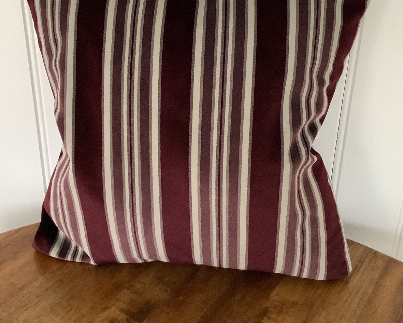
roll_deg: -1.5
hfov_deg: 44.8
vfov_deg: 35.8
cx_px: 204
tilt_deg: -22.9
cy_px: 86
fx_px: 489
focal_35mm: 41
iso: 400
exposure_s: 1/40
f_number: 2.4
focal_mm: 3.3
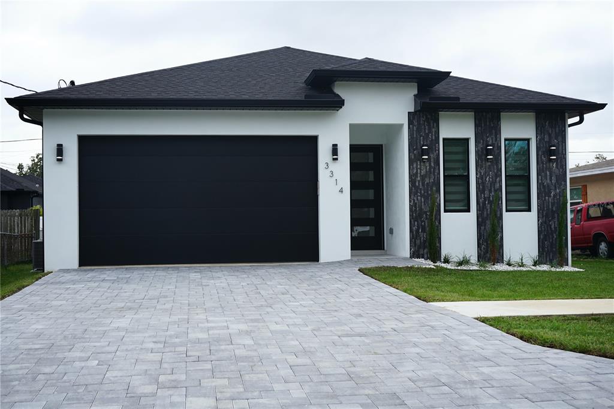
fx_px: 733
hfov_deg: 45.4
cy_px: 204
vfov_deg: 31.2
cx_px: 307
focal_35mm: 43
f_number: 8
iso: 100
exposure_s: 1/80
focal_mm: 43
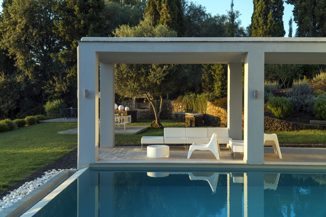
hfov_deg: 53.1
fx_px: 326
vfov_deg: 36.9
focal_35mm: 36
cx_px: 163
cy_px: 108
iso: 100
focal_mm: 24
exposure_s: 1/80
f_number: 5.6
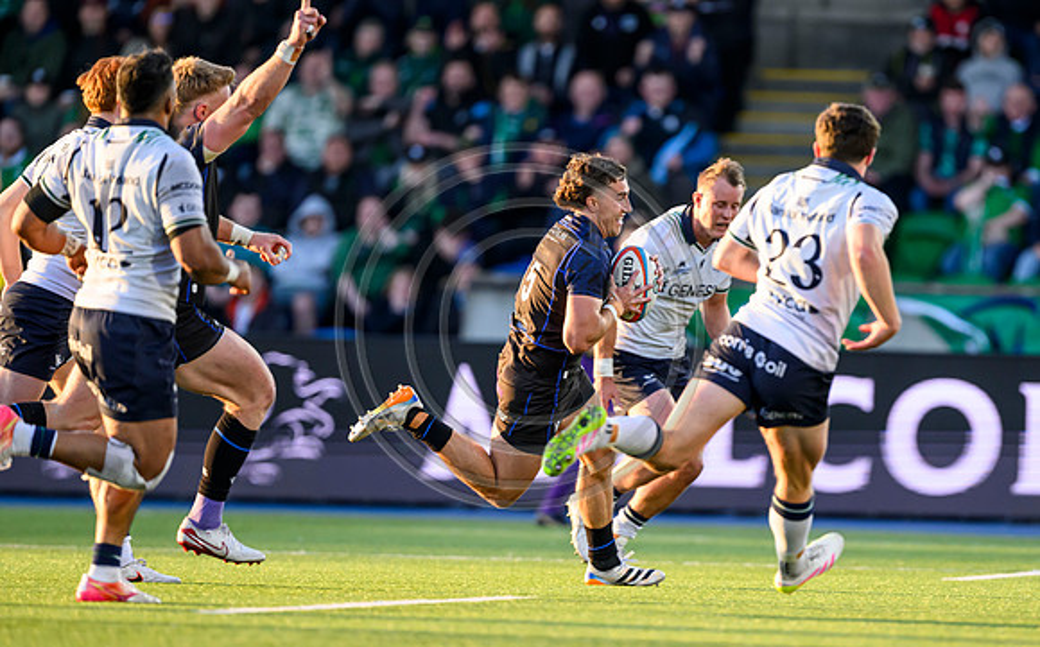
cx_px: 628
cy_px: 418
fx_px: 13943
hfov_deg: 4.3
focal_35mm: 493
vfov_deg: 2.7
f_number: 3.5
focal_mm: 400
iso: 2000
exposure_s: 1/2000
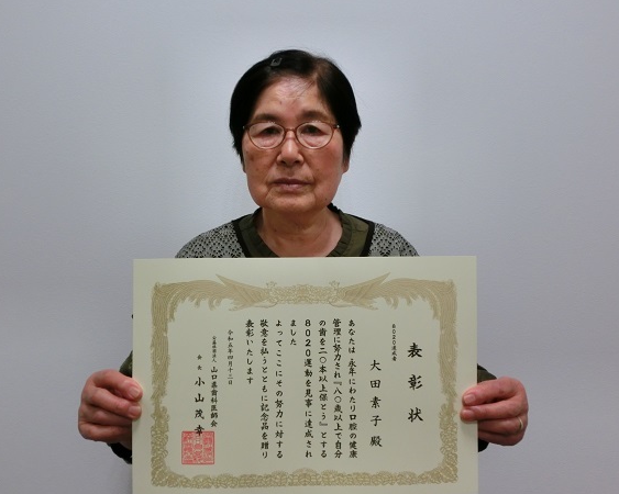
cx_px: 290
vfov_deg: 45.8
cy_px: 248
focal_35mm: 32
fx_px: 586
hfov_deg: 55.6
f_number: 3.7
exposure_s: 1/125
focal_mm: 5.3
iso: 160
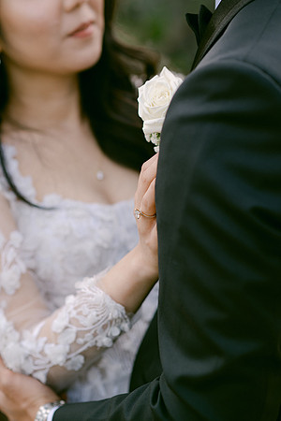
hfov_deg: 16.1
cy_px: 210
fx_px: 995
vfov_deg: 23.9
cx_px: 140
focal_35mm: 85
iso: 100
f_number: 2.8
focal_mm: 85
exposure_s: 1/500
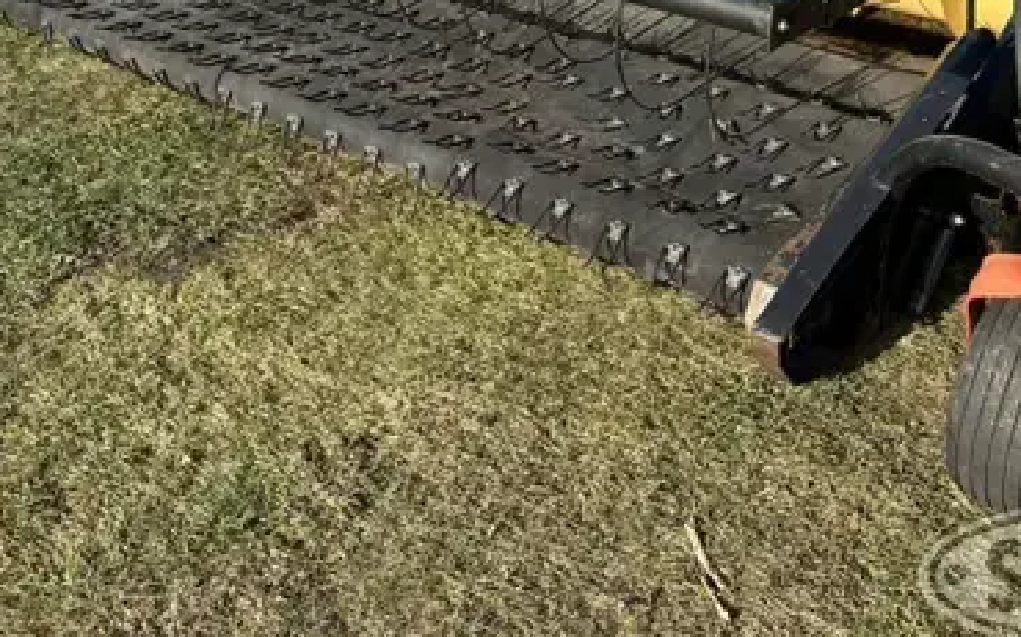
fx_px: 1224
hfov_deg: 45.3
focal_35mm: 44
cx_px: 524
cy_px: 25
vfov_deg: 27.8
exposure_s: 1/2809
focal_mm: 6.86
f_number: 1.78
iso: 80
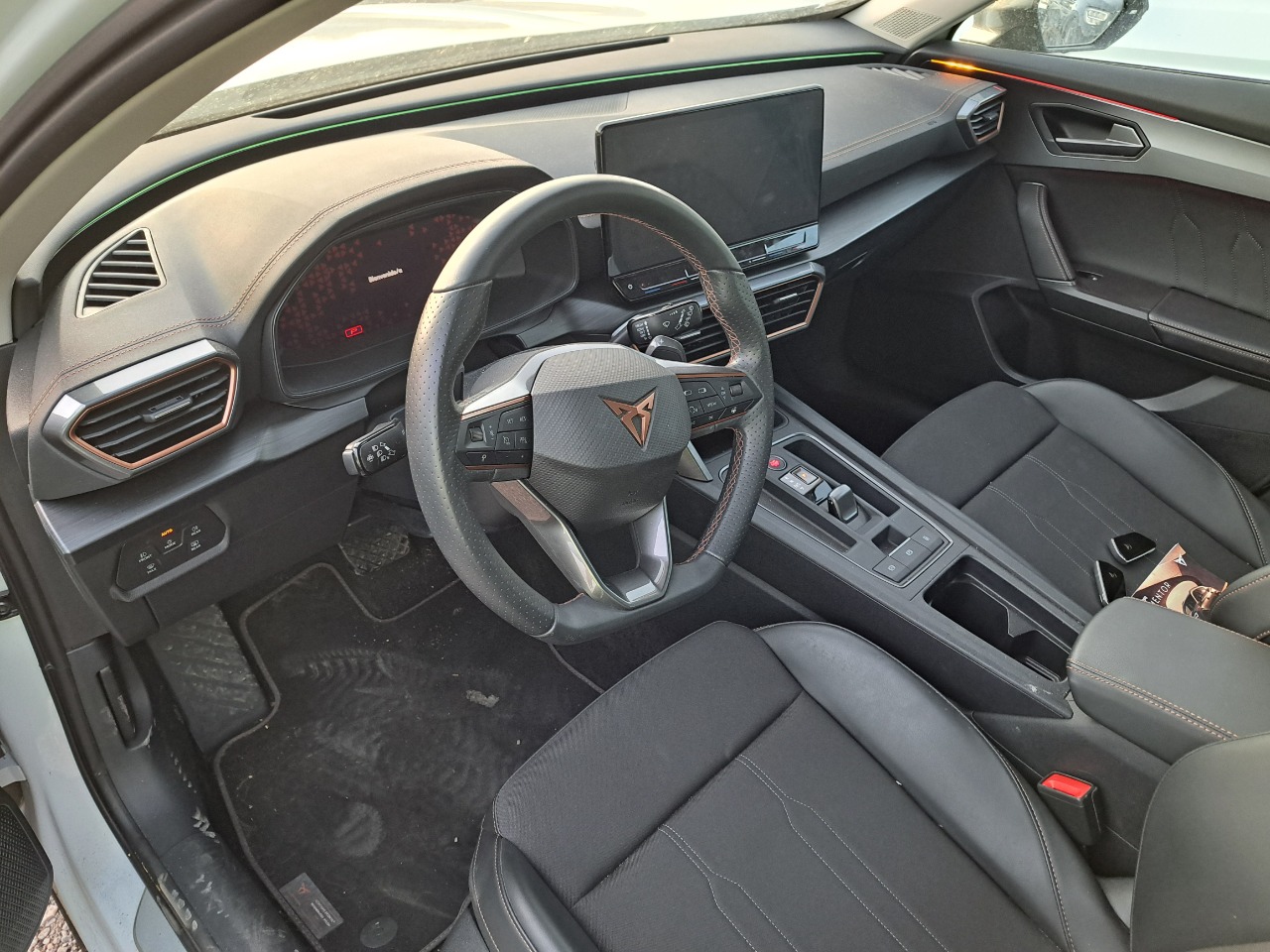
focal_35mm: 24
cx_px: 635
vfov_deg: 56.8
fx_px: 881
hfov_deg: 71.6
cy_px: 476
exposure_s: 1/50
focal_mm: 5.23
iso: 160
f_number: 1.8
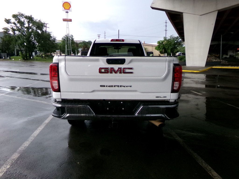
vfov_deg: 56.8
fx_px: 166
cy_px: 90
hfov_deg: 71.6
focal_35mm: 24
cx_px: 120
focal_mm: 4.3
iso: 438
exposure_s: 1/60
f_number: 11.07
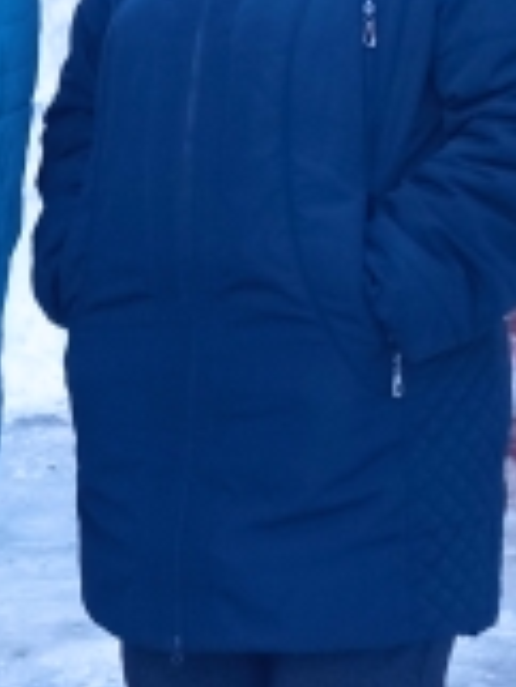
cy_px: 499
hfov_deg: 8.2
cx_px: -444
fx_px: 3454
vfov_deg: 11.3
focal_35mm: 174
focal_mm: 3.79
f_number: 2.2
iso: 111
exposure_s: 1/129
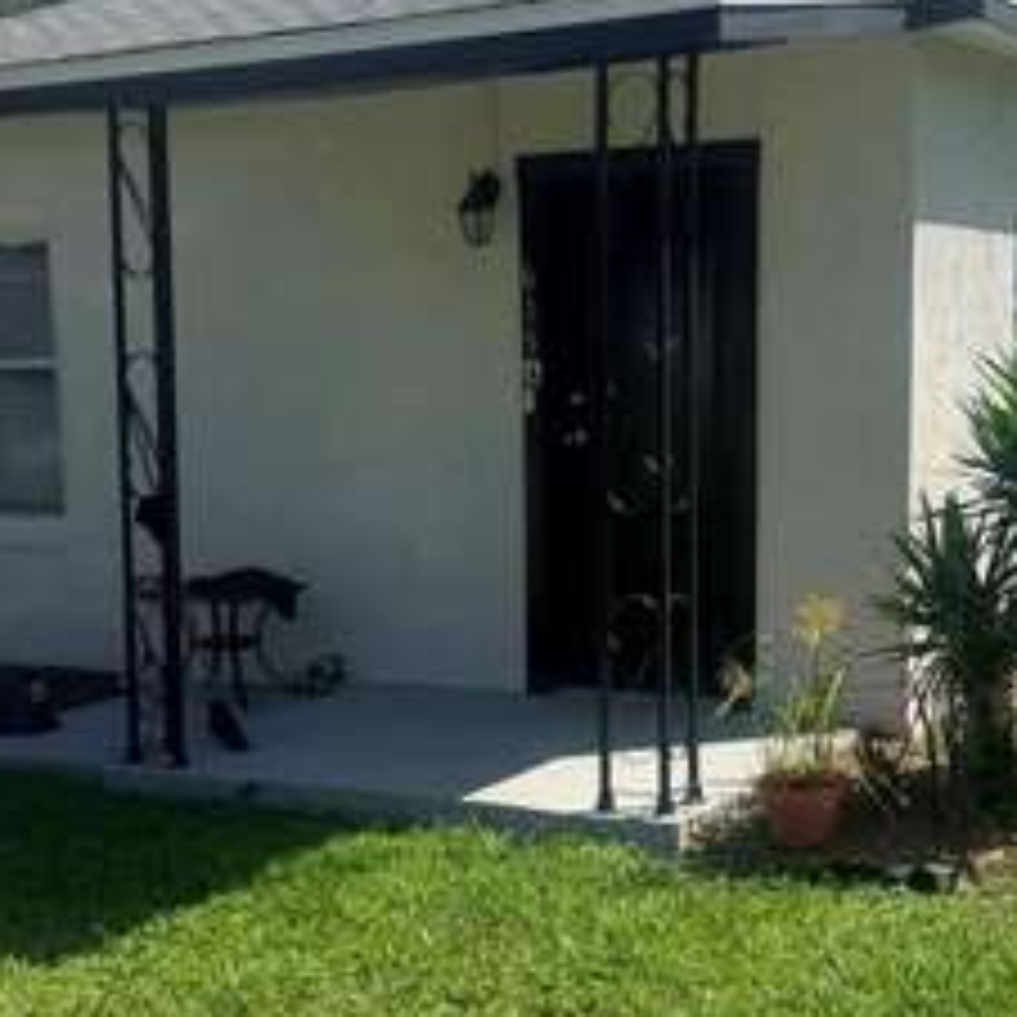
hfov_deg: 28.6
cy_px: 630
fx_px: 1994
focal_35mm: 60
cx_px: 536
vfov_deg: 28.5
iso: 80
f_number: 1.78
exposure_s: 1/4673
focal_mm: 6.76
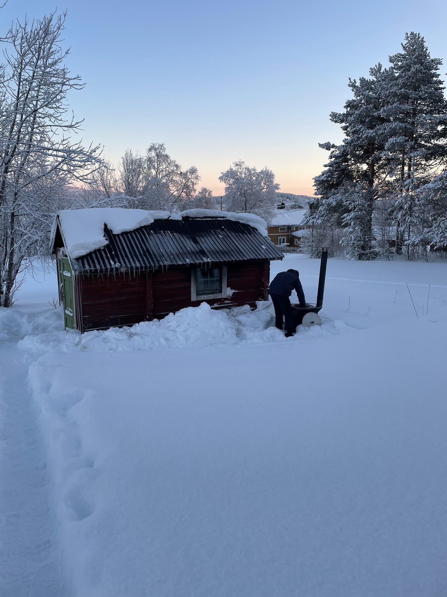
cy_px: 298
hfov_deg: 53.1
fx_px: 448
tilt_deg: -11.0
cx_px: 224
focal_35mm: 26
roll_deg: +0.0
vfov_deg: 67.3
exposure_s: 1/344
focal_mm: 4.2
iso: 32
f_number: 1.6
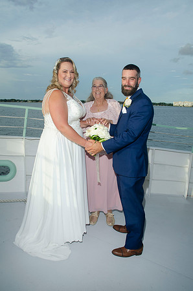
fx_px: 218
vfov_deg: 67.5
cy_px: 146
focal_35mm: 27
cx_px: 96
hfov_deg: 47.7
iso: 100
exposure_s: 1/250
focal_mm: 18
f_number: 8
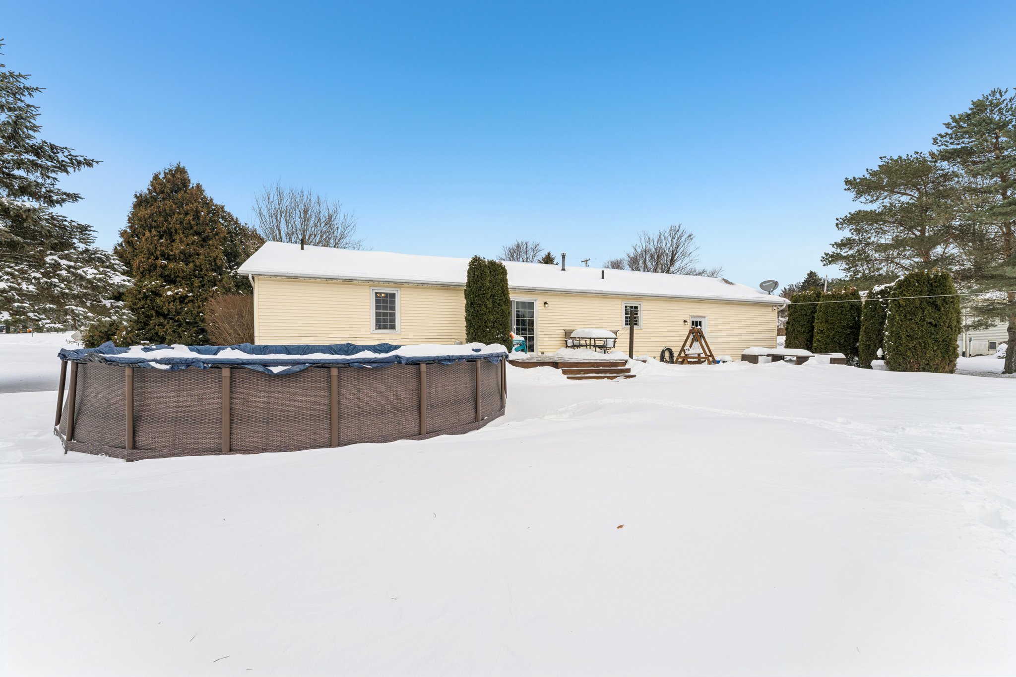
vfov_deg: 81.2
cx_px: 508
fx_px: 395
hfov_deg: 104.3
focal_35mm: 14
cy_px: 338
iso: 200
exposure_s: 1/1000
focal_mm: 14
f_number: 8
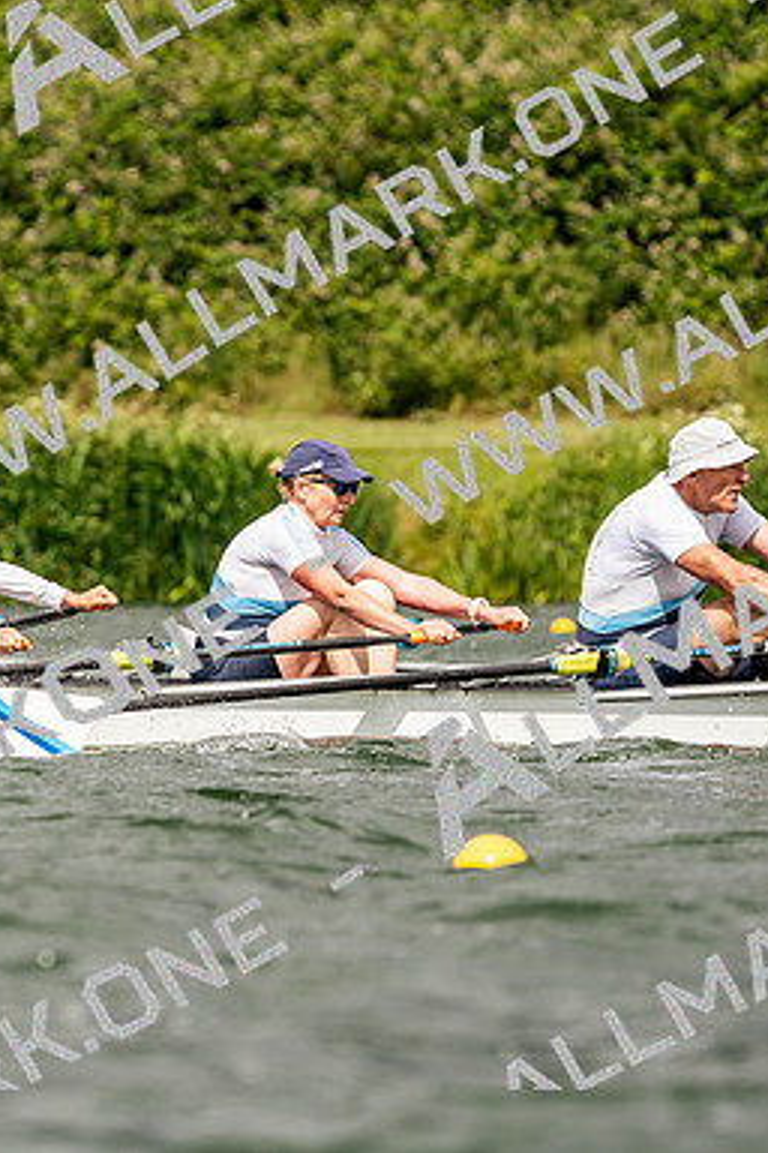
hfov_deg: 2.9
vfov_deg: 4.4
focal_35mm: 471
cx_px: 171
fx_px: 15071
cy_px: 575
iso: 200
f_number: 6.3
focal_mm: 312
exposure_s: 1/2000
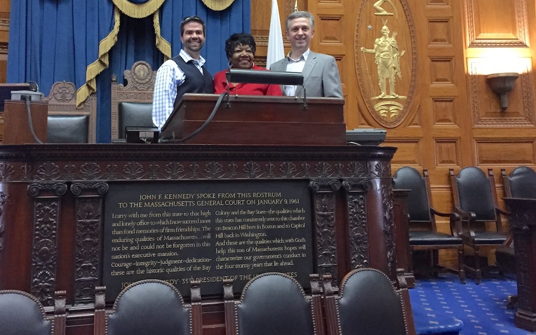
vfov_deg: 33.1
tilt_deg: +8.0
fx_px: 555
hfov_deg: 51.4
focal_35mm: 38
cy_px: 98
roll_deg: -0.5
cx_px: 235
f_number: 2.2
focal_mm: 4.15
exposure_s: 1/15
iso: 400
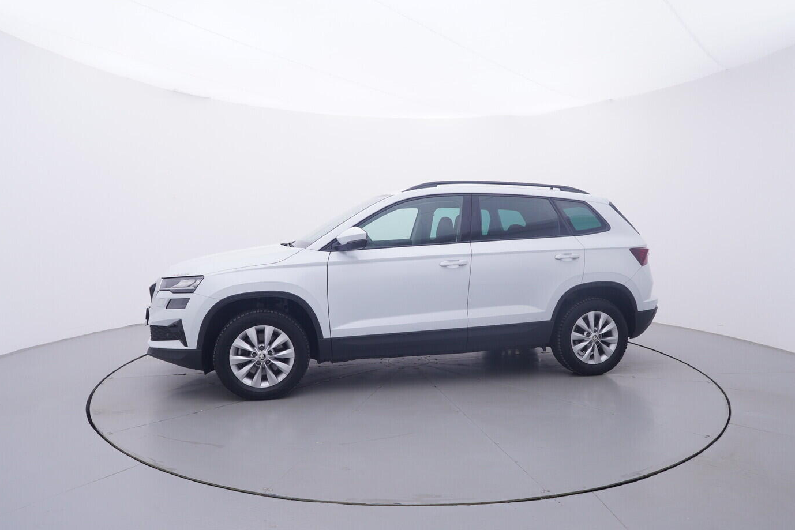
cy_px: 258
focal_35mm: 24
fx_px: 519
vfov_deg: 54.1
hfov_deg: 74.8
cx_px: 407
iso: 200
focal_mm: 15
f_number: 5
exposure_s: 1/80
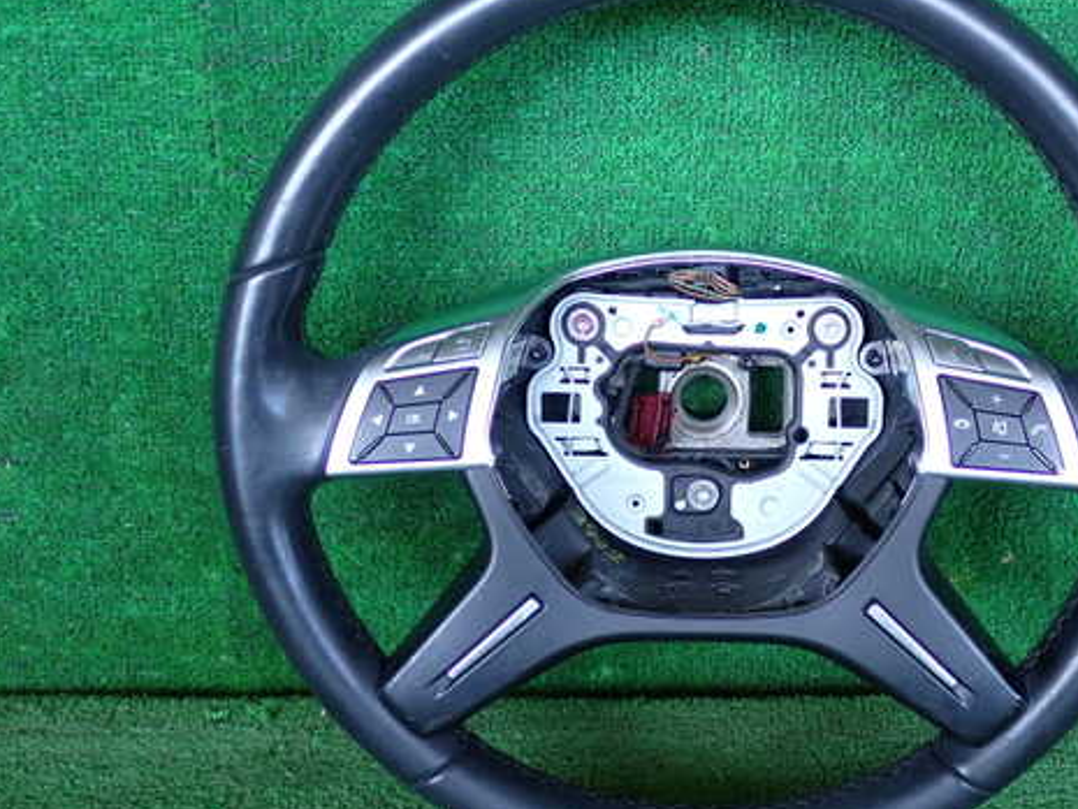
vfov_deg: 29.7
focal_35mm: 49
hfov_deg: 38.6
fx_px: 1526
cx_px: 684
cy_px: 399
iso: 250
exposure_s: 1/125
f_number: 2.7
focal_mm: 6.83
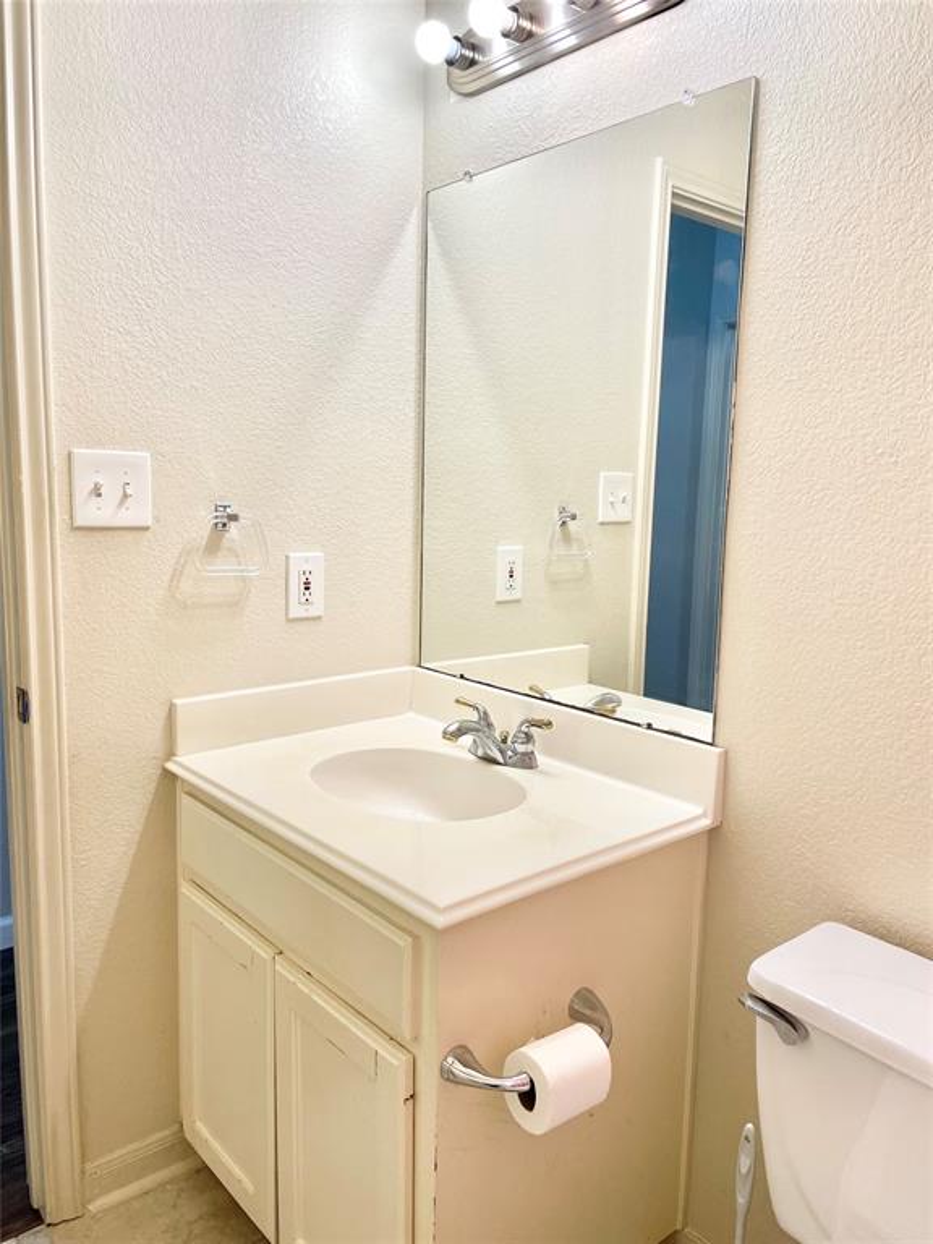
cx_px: 466
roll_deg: -0.5
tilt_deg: -7.3
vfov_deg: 67.3
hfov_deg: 53.1
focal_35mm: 26
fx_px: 934
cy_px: 622
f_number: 1.6
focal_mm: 4.2
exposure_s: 1/120
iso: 64
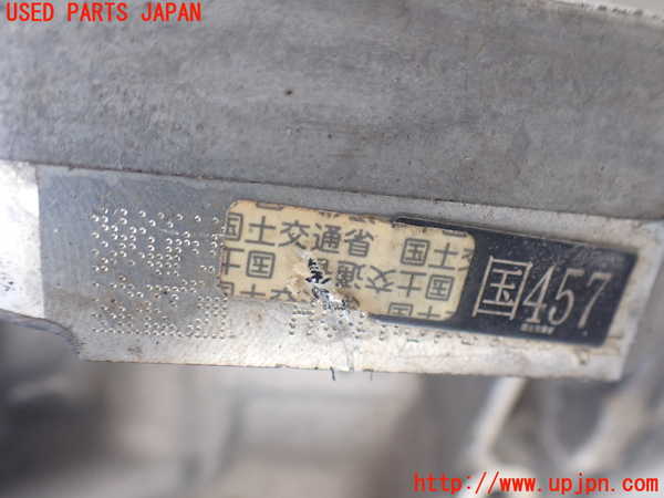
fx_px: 575
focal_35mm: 30
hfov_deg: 60.0
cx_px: 332
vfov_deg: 46.8
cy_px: 249
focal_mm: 5.4
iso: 250
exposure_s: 1/125
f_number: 2.3
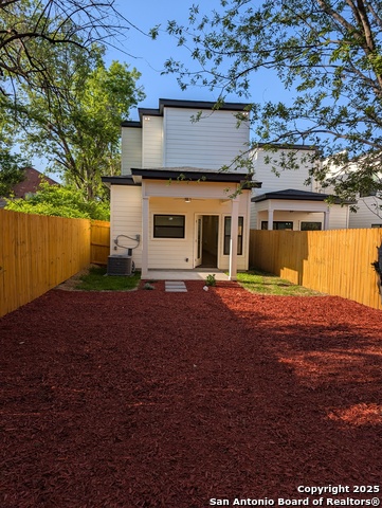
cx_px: 191
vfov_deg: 71.5
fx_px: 353
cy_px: 254
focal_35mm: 24
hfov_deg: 56.9
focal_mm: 6.9
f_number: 1.68
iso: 21
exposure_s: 1/854
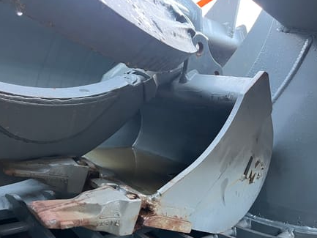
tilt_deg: -8.0
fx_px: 275
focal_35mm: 30
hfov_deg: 59.9
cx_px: 145
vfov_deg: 46.8
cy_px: 129
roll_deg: -7.8
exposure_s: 1/54
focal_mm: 5.1
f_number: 1.6
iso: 500
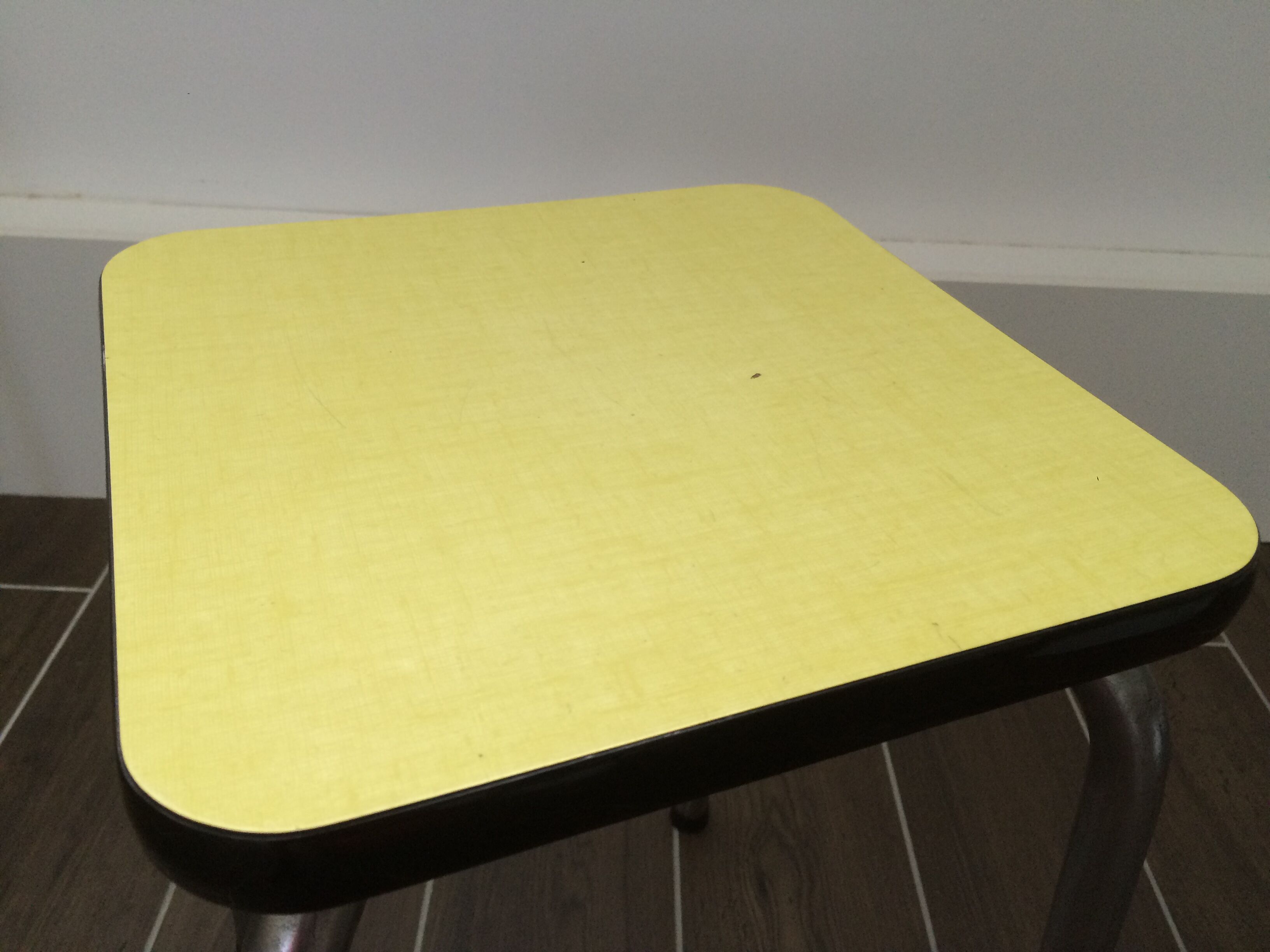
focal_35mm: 29
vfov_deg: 48.2
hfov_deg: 61.7
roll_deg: -2.5
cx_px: 635
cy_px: 476
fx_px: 1064
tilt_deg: -36.0
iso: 80
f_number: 2.2
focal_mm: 4.15
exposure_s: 1/33
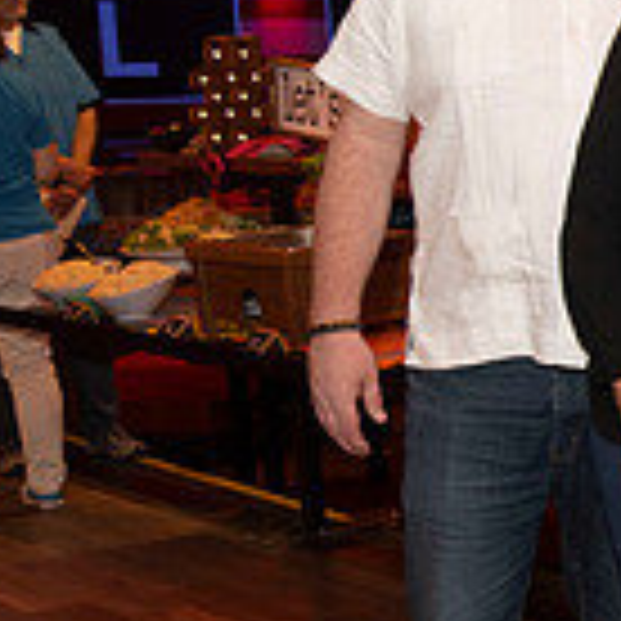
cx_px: 1269
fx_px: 2314
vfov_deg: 15.3
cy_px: 335
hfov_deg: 13.1
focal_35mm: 114
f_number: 5.6
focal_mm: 32
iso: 1000
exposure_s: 1/60
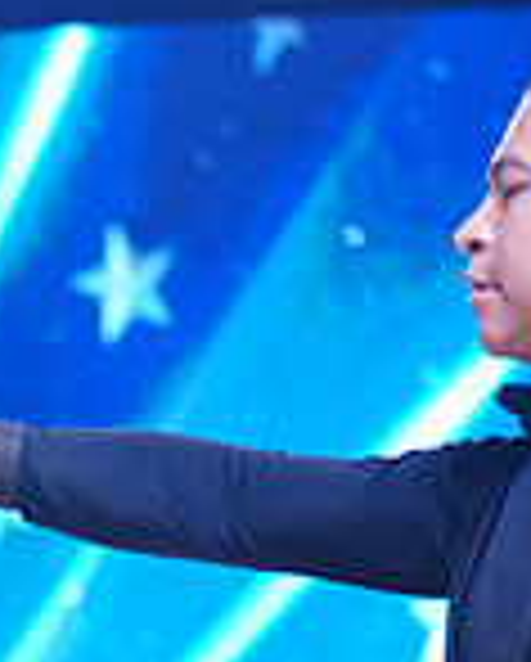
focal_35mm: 259
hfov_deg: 5.9
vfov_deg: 7.3
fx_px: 5077
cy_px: 1036
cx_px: -313
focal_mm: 70
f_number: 2.8
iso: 1250
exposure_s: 1/500
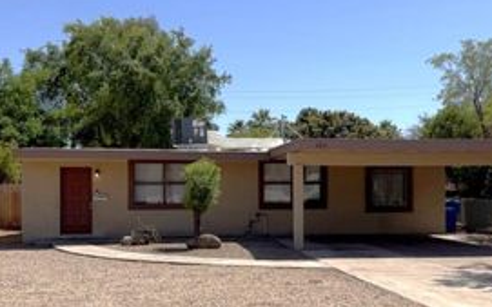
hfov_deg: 42.6
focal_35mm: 47
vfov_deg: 27.3
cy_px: 184
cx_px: 276
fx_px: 630
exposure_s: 1/6711
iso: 80
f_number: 1.78
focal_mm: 6.76
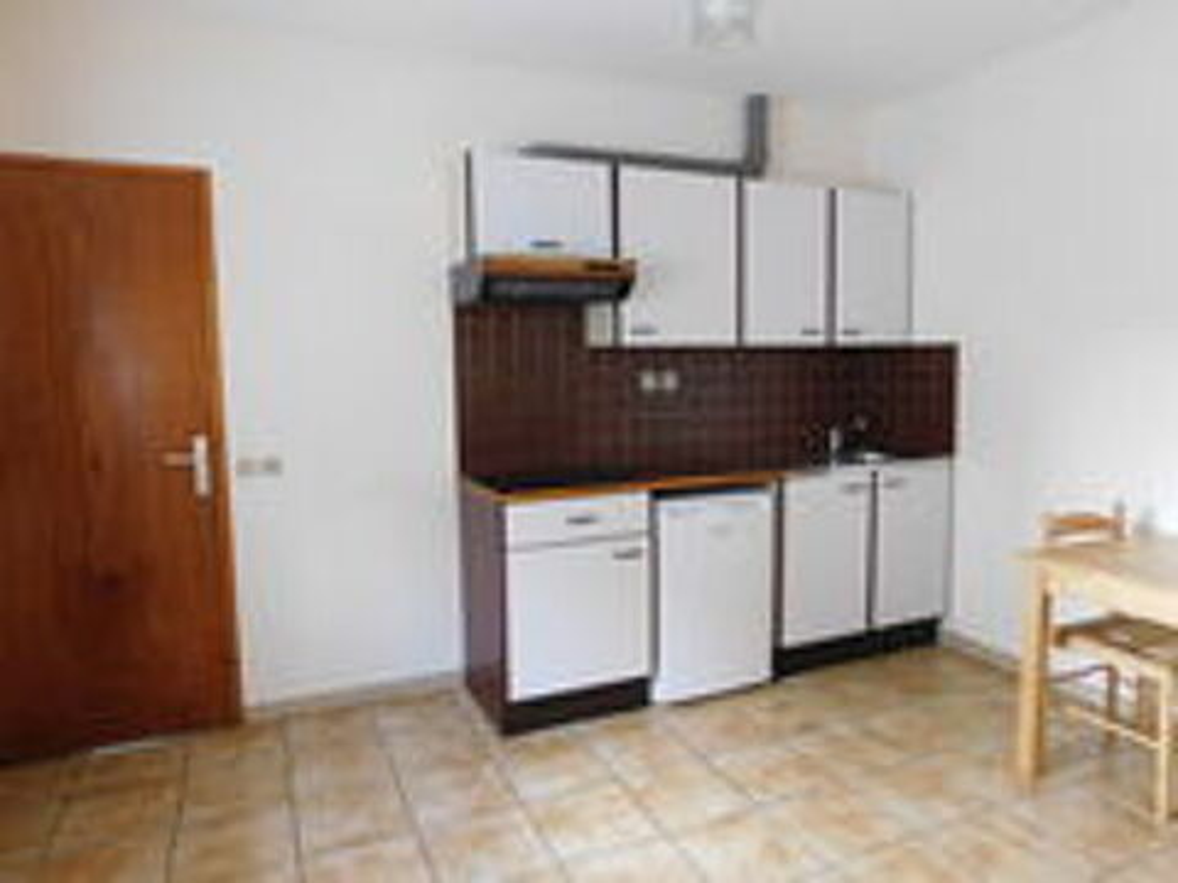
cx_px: 589
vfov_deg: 58.9
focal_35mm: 23
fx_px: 783
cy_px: 442
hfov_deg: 73.9
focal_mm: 4
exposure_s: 1/13
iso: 400
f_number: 3
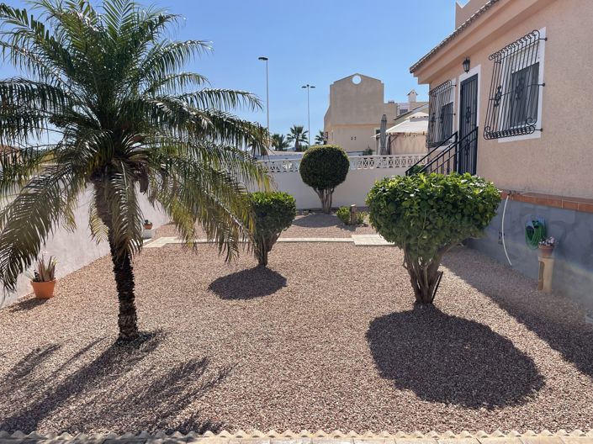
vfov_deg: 53.0
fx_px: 445
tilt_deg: -6.8
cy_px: 222
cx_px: 296
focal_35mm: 26
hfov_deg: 67.3
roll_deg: +1.8
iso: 32
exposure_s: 1/4464
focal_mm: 4.2
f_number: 1.6
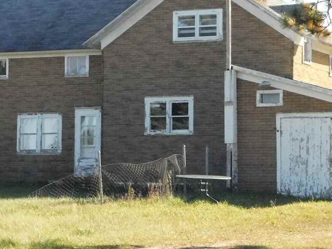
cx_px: 170
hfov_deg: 17.3
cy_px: 91
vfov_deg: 13.0
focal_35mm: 114
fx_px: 1094
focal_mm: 11.7
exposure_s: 1/800
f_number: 8.4
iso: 1600
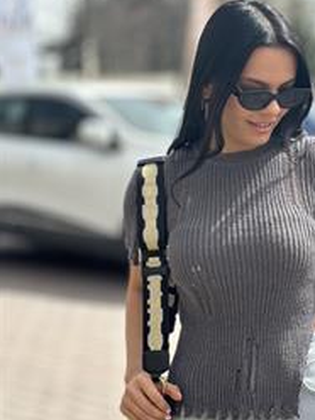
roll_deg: +3.6
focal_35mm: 80
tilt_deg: -2.5
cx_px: 261
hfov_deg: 18.2
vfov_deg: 24.4
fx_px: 971
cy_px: 175
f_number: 1.78
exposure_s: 1/3597
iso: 100
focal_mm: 6.86
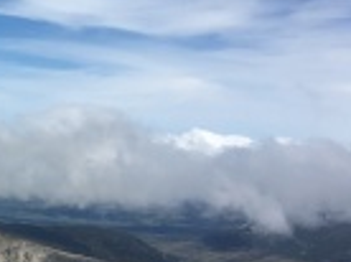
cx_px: -99
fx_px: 779
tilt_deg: +0.9
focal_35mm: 77
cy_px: 120
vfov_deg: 19.1
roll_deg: -1.9
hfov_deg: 22.8
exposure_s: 1/2849
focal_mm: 4.15
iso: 25
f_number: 2.2
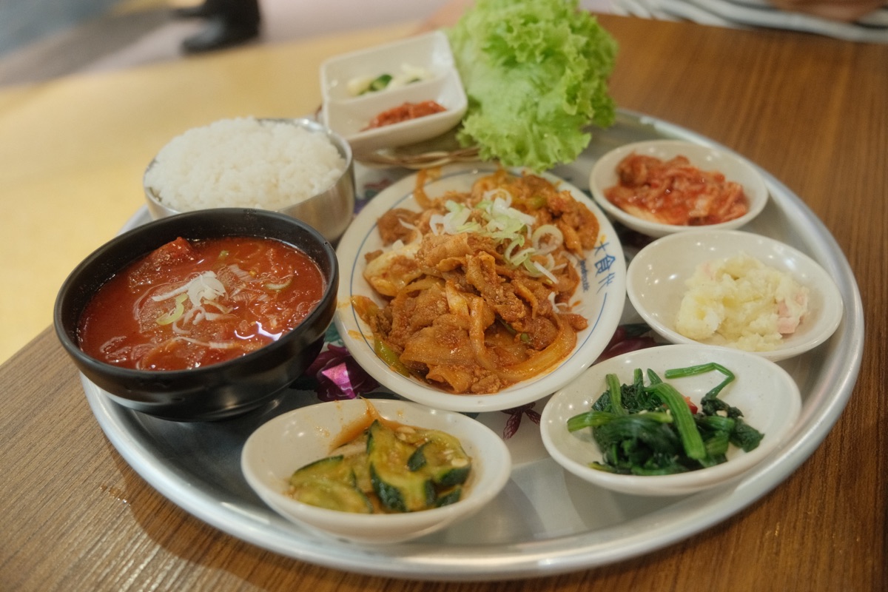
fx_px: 814
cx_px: 444
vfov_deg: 40.0
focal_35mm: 33
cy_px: 296
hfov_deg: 57.2
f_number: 2.8
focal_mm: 21.9
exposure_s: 1/60
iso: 1600
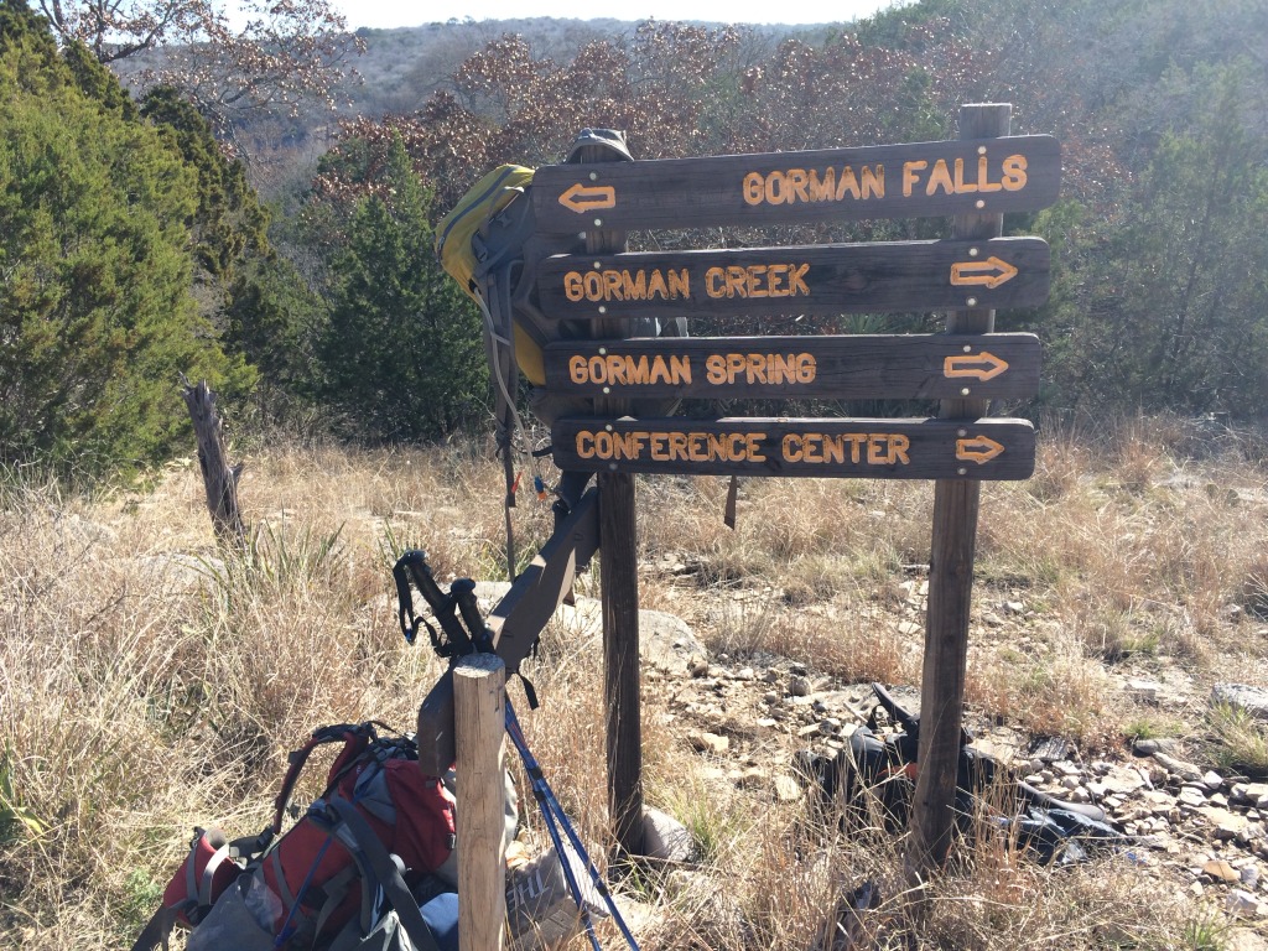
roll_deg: +4.8
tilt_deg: -20.8
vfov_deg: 48.2
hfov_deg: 61.7
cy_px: 476
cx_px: 634
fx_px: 1062
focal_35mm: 29
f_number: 2.2
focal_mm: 4.15
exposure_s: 1/695
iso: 32
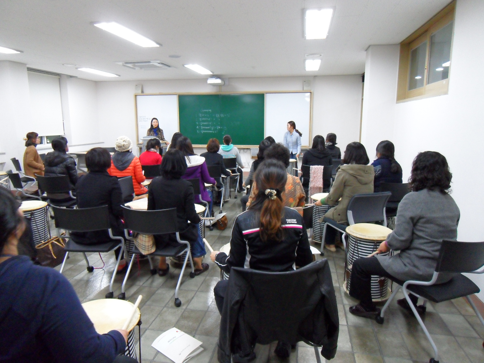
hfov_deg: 71.6
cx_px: 242
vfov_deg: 56.8
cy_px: 182
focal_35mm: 24
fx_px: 336
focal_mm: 4.3
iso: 400
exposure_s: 1/45
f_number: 2.8
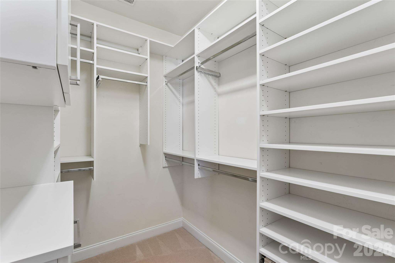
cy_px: 132
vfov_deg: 73.4
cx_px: 198
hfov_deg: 96.4
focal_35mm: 16
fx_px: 177
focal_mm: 16.1
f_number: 13
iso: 400
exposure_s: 1/3.33
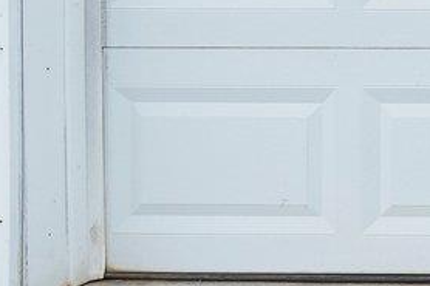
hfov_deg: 10.2
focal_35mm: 118
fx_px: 1409
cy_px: -264
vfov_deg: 10.7
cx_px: 1415
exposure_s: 1/30
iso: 200
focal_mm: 16
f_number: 8
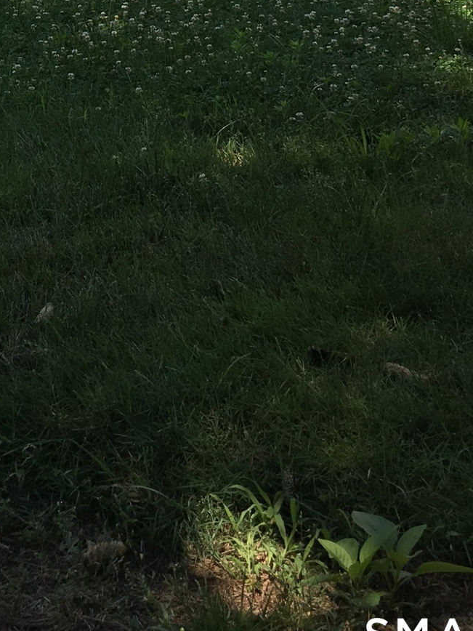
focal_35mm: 77
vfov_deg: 22.8
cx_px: -9
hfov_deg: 18.6
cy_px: -172
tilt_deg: -0.2
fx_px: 1403
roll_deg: +2.3
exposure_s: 1/712
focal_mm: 4.15
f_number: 2.2
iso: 25
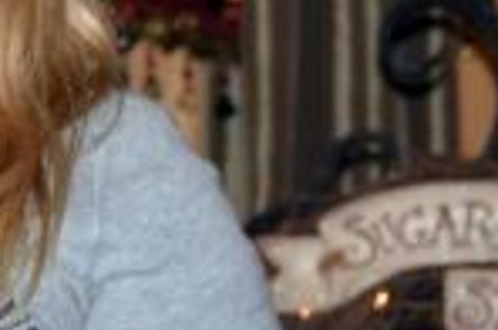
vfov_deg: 3.0
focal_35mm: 455
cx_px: -175
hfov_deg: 4.5
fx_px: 6281
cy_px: 224
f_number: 5
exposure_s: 1/60
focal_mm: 70
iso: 100
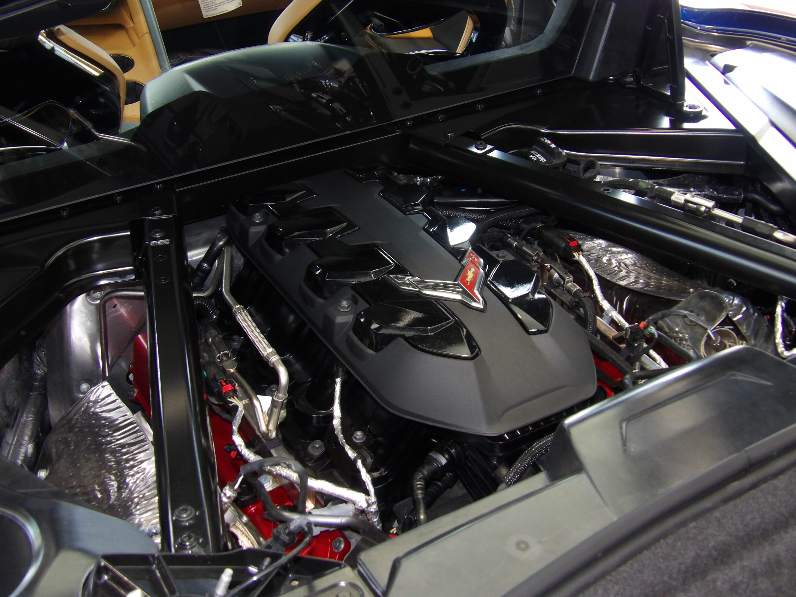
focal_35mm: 46
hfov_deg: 41.2
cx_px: 398
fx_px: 1058
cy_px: 298
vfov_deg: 31.5
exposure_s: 1/28
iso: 200
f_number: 3.8
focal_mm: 8.2
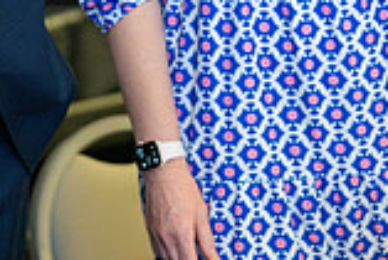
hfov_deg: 5.3
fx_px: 4186
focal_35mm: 388
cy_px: -214
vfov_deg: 3.5
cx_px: 146
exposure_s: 1/500
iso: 6400
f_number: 1.4
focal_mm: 105
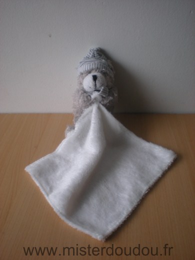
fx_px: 285
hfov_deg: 37.7
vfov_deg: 49.0
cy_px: 130
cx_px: 98
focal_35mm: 38
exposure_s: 1/68.4
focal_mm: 6.3
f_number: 3.1
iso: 132
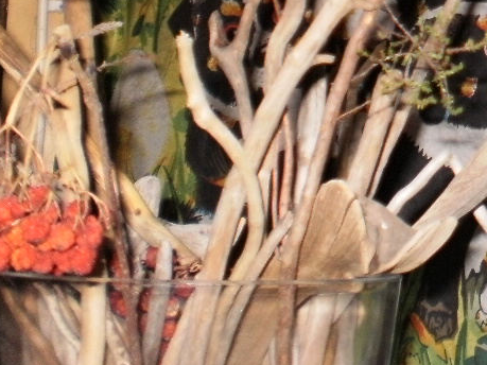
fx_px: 1491
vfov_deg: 13.3
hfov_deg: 17.3
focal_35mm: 106
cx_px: 657
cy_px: -140
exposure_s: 1/30
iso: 125
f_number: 3.1
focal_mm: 6.3
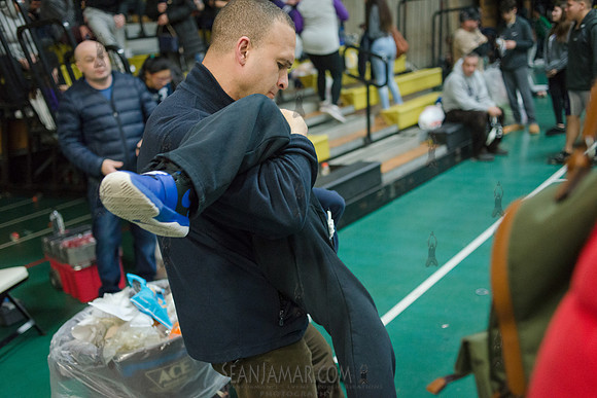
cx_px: 298
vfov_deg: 37.9
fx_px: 581
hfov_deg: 54.4
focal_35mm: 35
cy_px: 199
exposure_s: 1/320
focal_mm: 35
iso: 4000
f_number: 3.2
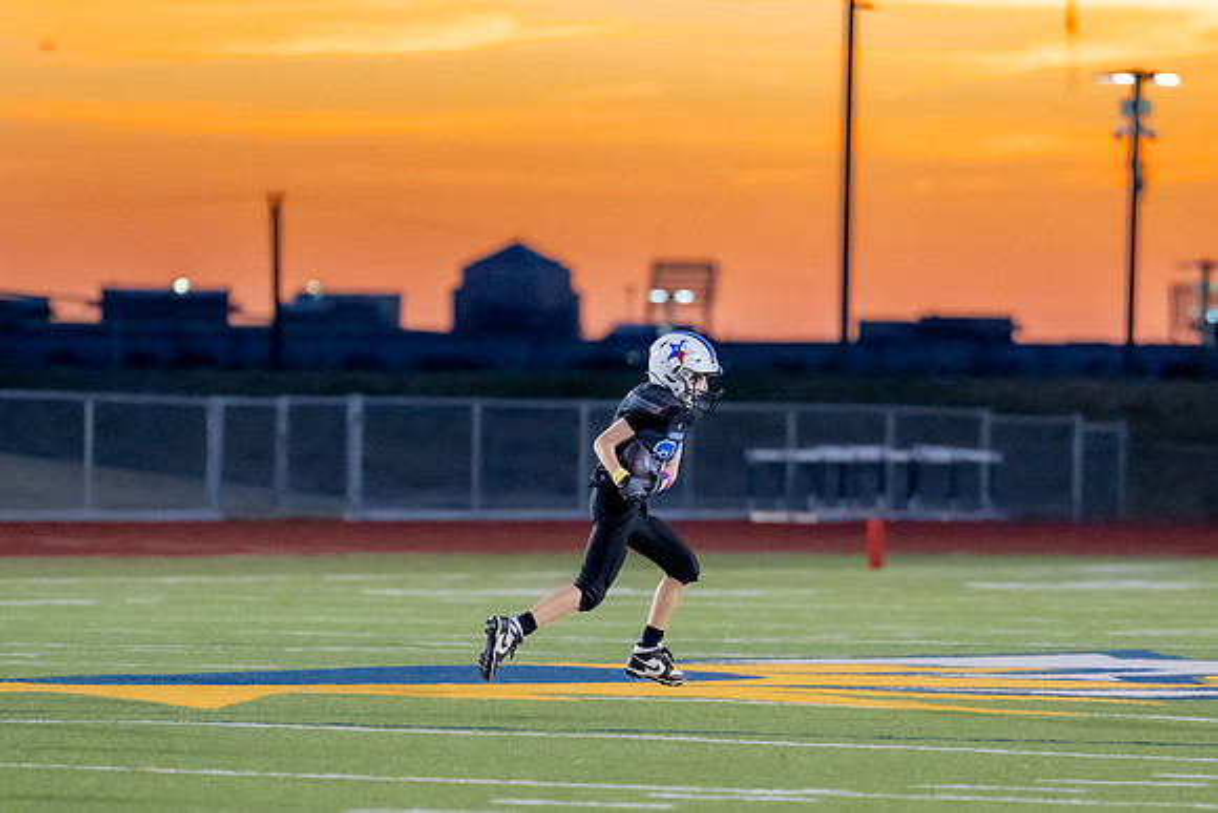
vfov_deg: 3.7
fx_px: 12689
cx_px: 704
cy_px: 487
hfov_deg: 5.5
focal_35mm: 375
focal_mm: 200
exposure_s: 1/1000
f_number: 2.8
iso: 2500
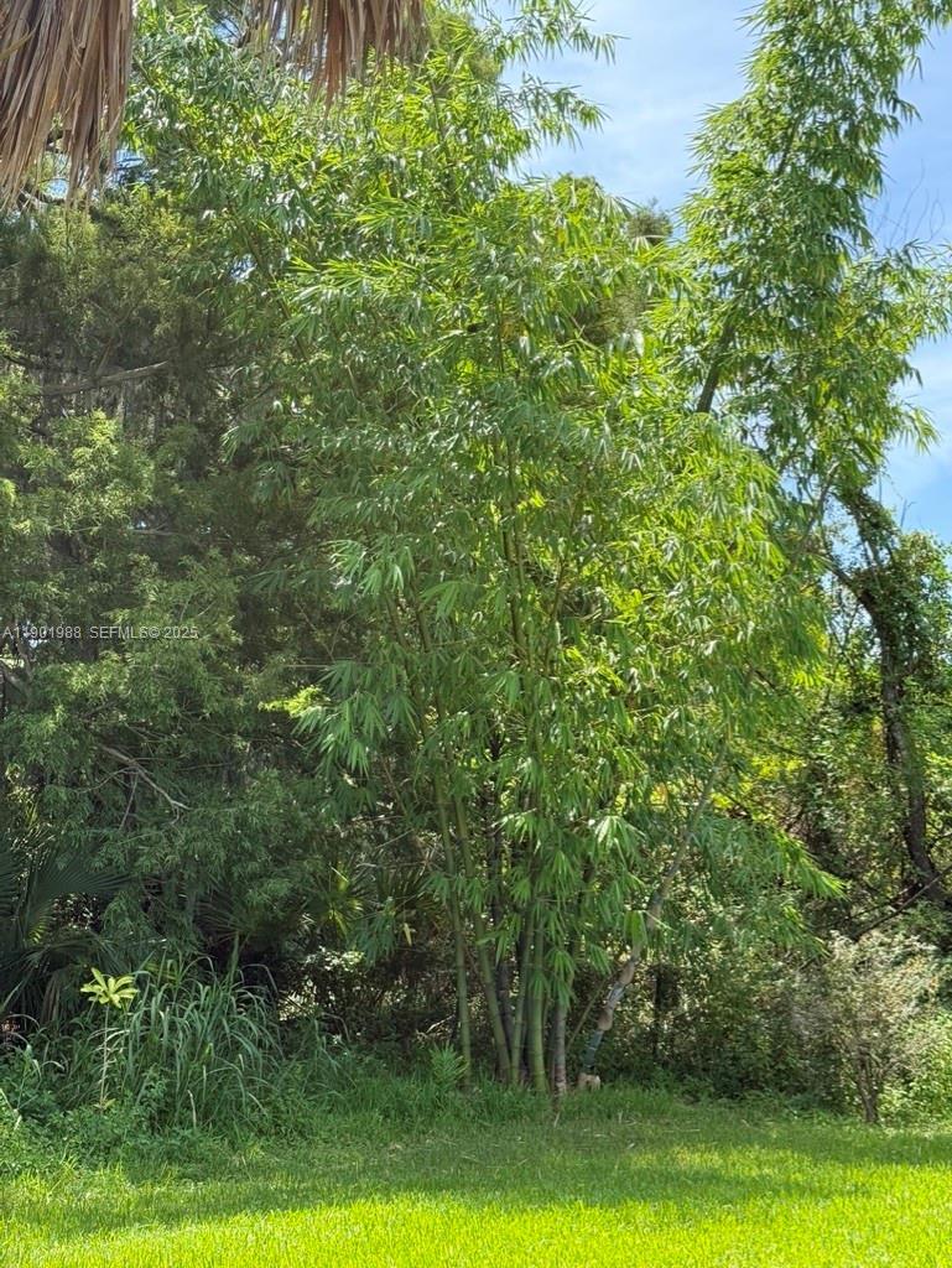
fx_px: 1759
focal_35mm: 48
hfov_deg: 30.3
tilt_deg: +9.1
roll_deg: -0.5
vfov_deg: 39.6
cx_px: 476
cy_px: 634
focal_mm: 6.76
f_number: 1.78
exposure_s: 1/620
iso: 100
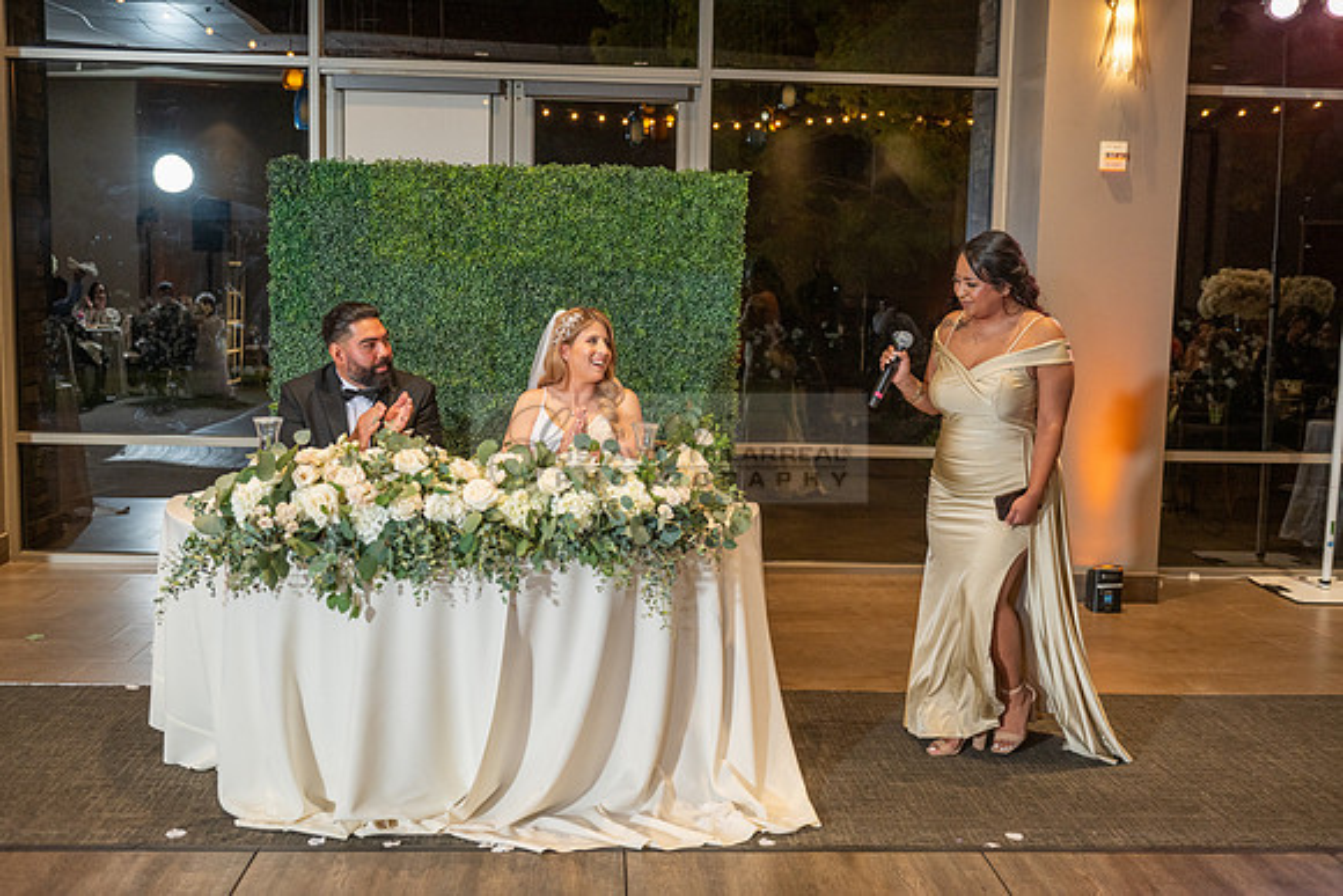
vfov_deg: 35.1
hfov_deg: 50.7
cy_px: 448
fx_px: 1418
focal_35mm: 38
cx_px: 672
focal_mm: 38
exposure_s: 1/160
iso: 800
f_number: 3.5
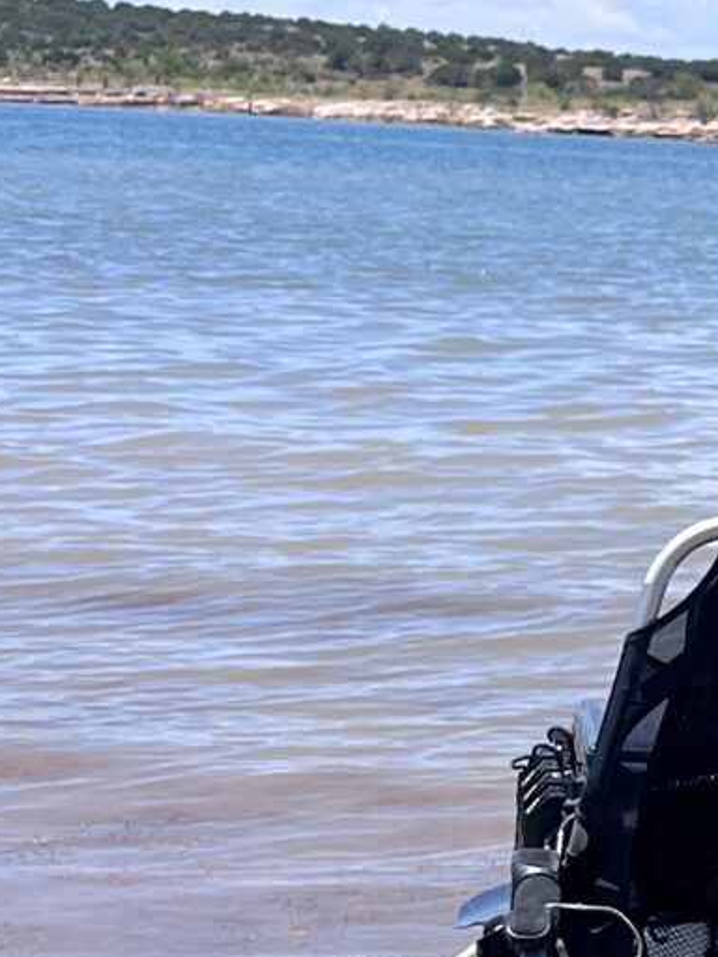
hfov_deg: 10.7
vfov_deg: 15.2
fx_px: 3595
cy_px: 536
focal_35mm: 130
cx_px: 1305
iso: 50
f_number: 1.5
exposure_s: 1/4831
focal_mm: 5.7
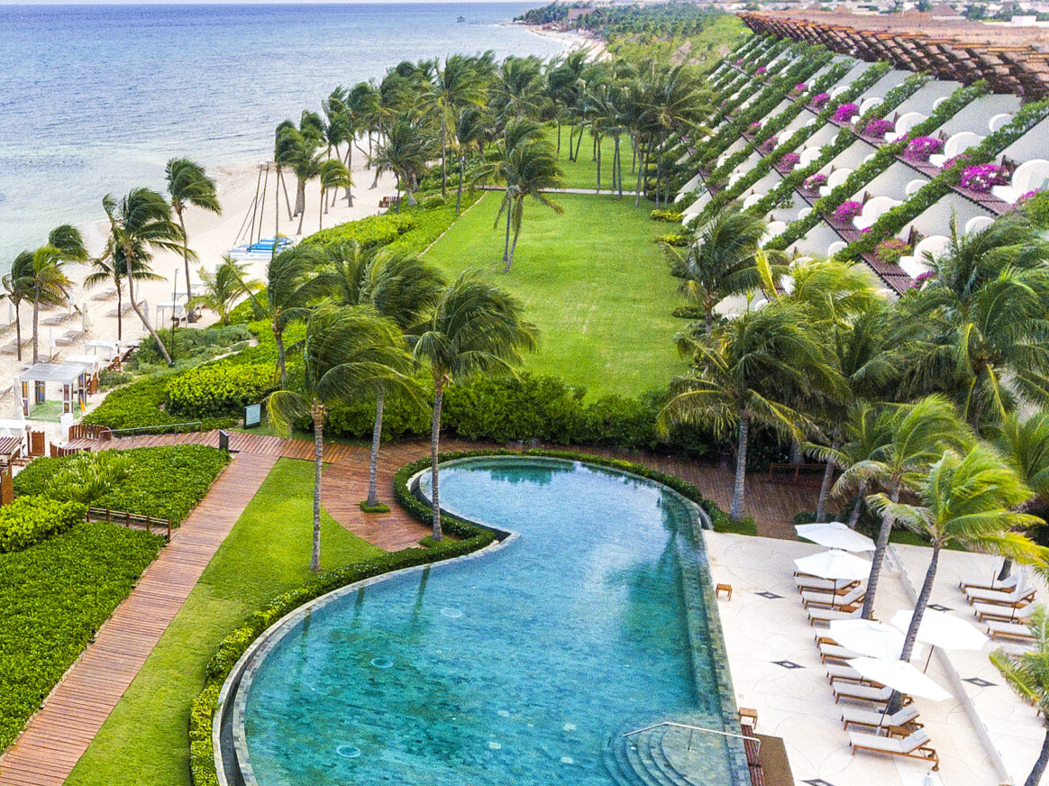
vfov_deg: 32.8
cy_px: 455
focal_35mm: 44
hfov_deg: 37.9
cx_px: -16
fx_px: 1333
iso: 100
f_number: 2.8
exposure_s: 1/200
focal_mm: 3.61
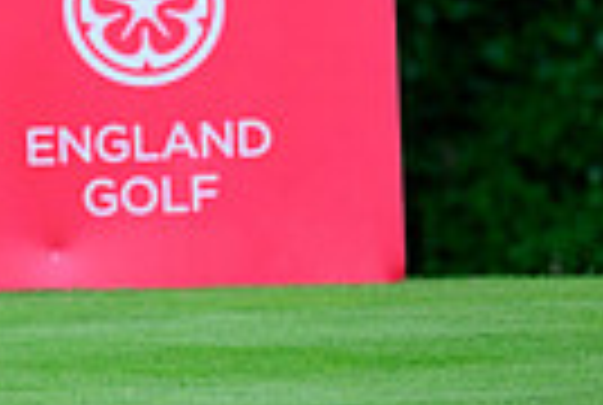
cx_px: -675
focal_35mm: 842
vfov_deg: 1.6
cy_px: -187
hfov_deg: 2.4
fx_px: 14135
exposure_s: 1/1250
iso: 1600
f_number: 6.3
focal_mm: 195
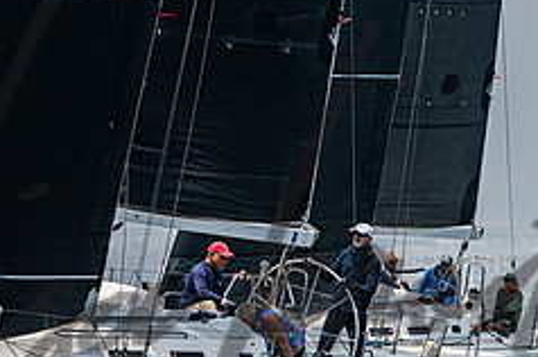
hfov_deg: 3.5
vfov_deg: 2.3
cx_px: 402
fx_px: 8895
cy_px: 277
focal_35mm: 596
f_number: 6.3
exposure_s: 1/5000
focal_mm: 240
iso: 400
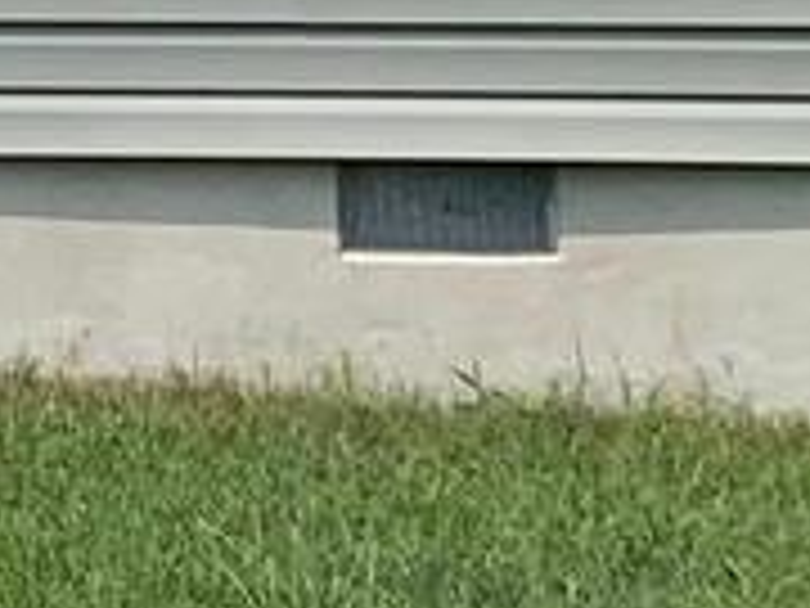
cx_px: -1926
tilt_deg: +4.6
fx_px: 4867
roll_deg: -0.1
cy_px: -635
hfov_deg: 7.8
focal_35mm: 208
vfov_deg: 6.9
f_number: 1.8
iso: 25
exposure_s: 1/3185
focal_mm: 4.25
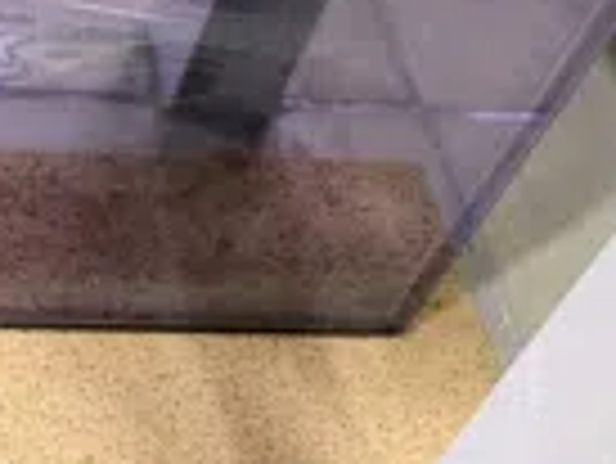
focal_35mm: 112
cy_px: -302
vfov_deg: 12.4
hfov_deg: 14.6
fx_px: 1995
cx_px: -603
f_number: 1.78
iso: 200
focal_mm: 6.76
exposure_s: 1/66
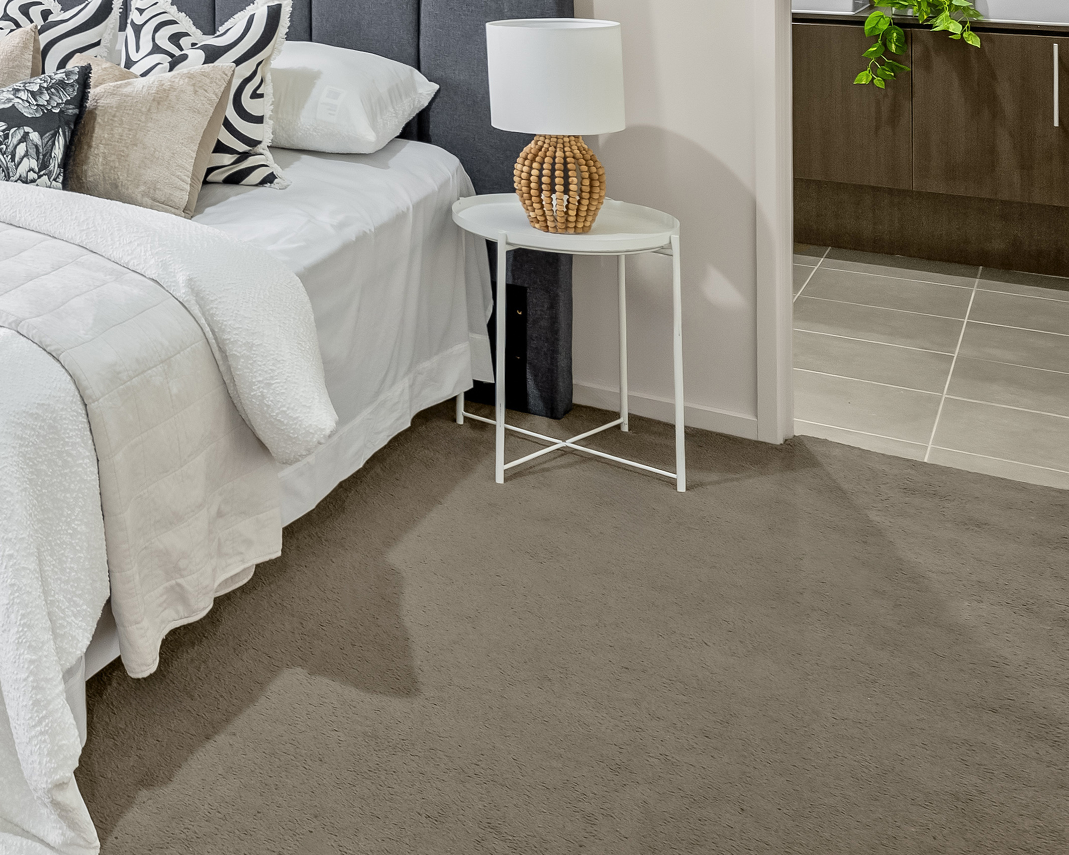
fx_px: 1424
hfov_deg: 34.5
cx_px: -153
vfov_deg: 29.2
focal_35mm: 45
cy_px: -147
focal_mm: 17
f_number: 8
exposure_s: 1/3
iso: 400
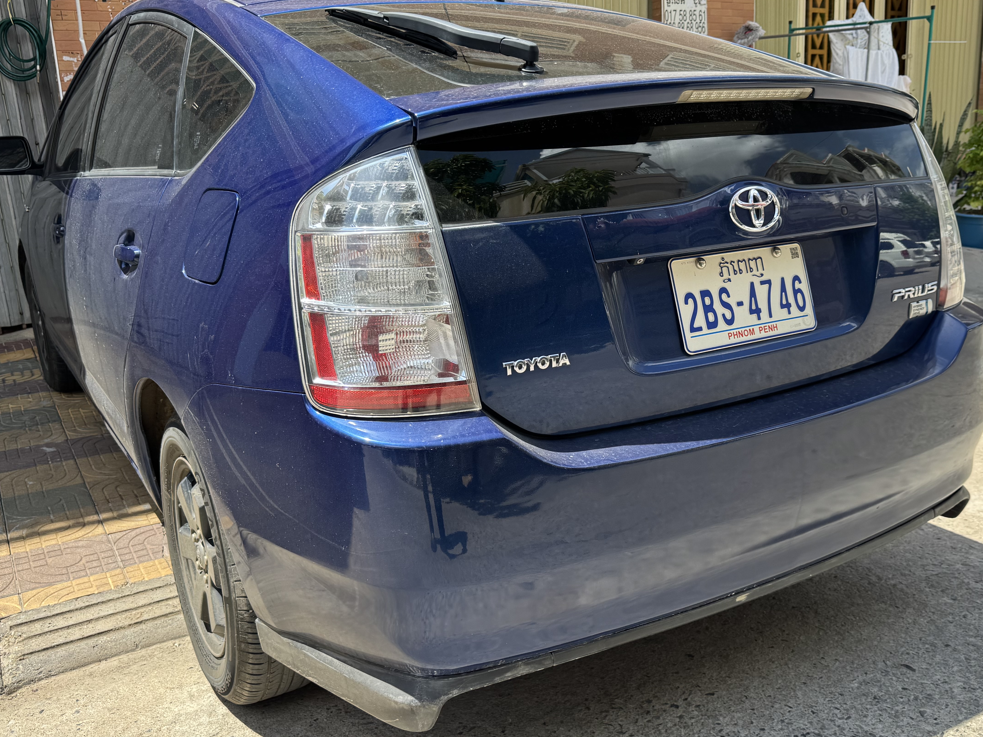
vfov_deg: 44.2
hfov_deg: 56.8
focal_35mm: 32
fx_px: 909
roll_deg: +2.5
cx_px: 525
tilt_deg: -10.9
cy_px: 375
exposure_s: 1/1637
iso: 80
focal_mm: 6.76
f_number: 1.78
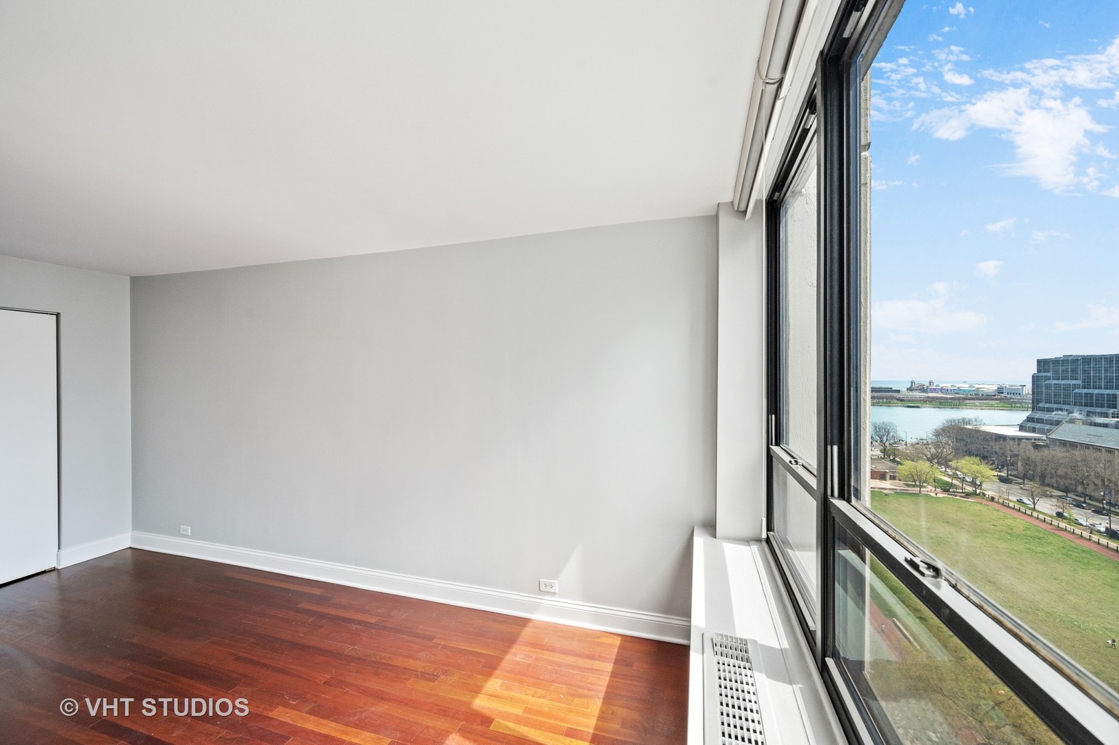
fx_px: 435
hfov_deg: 104.3
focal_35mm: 14
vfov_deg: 81.1
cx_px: 560
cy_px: 372
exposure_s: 1/20
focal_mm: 14
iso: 640
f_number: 8
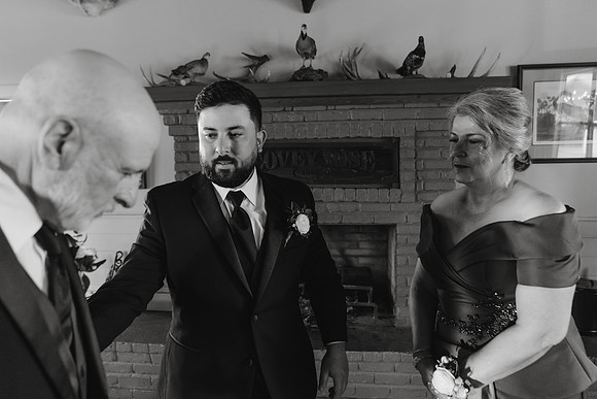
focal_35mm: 25
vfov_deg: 51.5
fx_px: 413
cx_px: 298
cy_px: 200
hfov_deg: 71.7
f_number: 2.8
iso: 2500
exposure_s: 1/100
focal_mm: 24
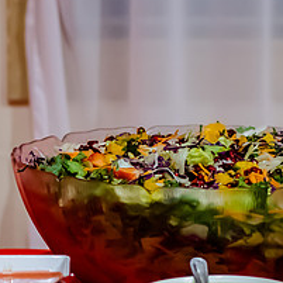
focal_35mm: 392
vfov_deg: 4.5
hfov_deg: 4.5
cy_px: 127
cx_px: 272
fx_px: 3626
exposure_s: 1/125
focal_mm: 105
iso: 4000
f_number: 3.5
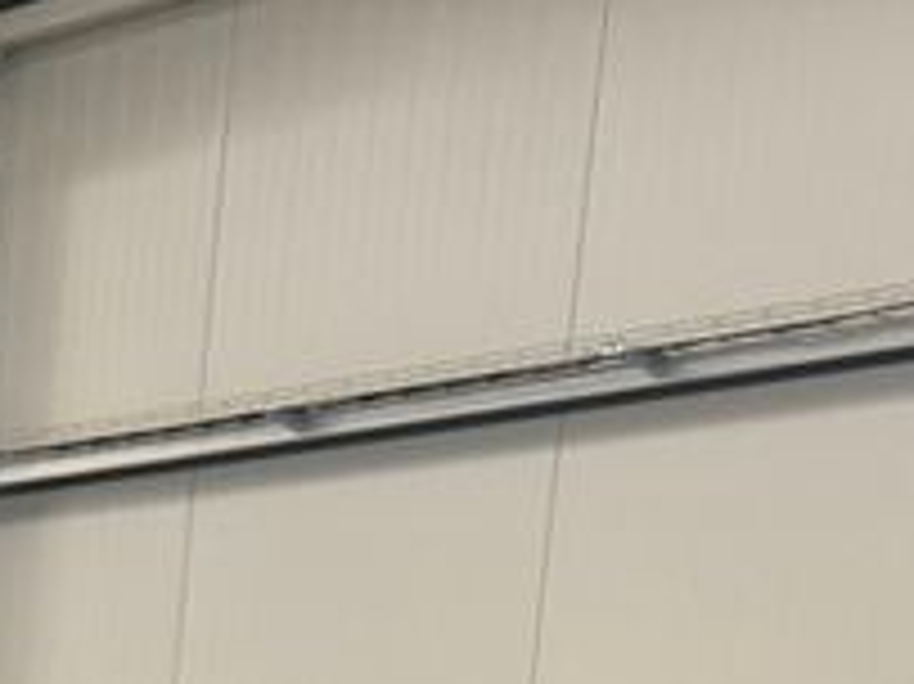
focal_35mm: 121
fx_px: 3193
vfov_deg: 10.3
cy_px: 1719
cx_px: -1175
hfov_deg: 13.0
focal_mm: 6.76
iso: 160
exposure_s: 1/121
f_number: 1.78
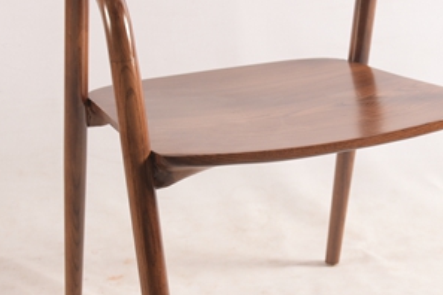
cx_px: 257
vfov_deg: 14.2
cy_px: 177
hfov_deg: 21.2
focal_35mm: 96
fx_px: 1181
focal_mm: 38
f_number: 4.5
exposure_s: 1/100
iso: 100
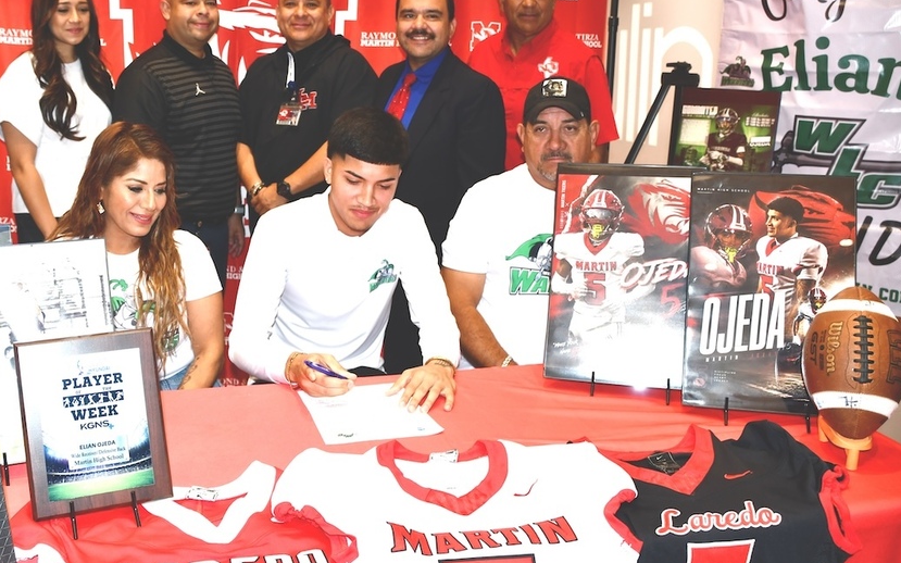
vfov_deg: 37.2
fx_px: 835
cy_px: 236
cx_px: 348
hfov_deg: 56.1
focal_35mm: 34
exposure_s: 1/80
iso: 400
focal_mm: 18
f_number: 3.5
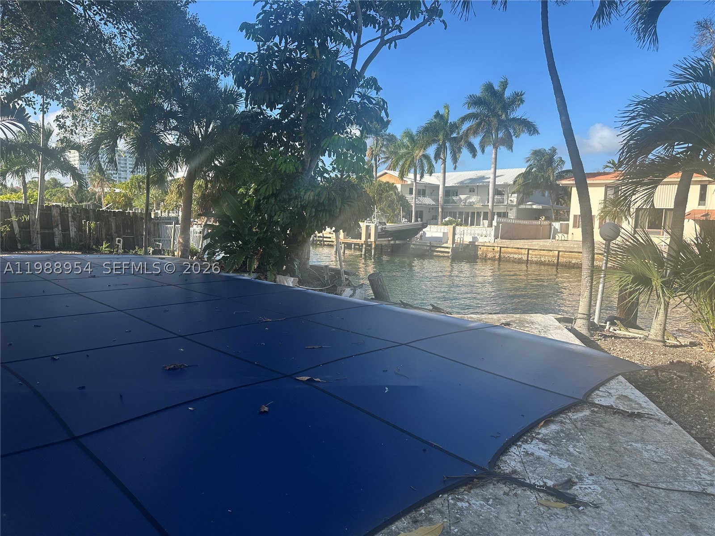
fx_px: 496
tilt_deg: -6.2
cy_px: 268
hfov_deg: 71.6
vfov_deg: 56.8
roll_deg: -2.4
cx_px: 358
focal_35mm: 24
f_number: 1.78
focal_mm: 6.86
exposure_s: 1/1949
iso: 80
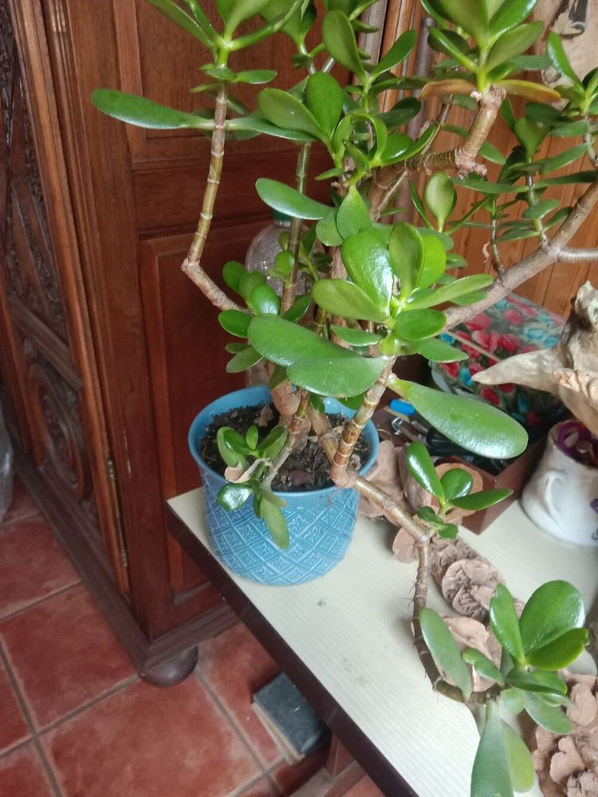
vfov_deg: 69.4
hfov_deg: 54.9
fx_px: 576
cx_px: 299
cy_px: 398
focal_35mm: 25
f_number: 2.2
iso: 788
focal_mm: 3.4
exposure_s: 1/16.7
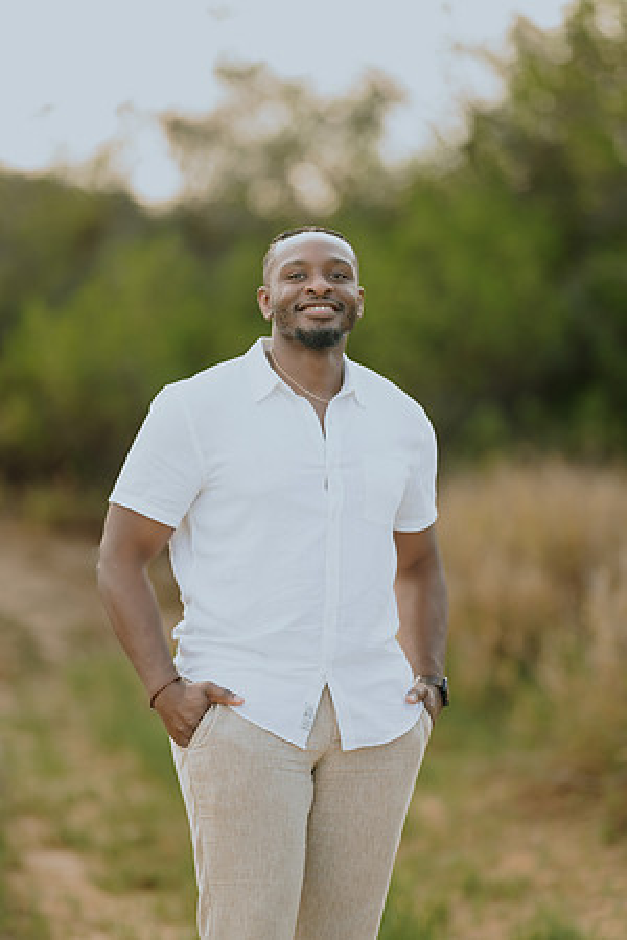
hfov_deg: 10.2
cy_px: 470
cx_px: 314
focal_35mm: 135
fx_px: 3527
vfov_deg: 15.2
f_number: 1.8
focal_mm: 135
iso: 50
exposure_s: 1/320
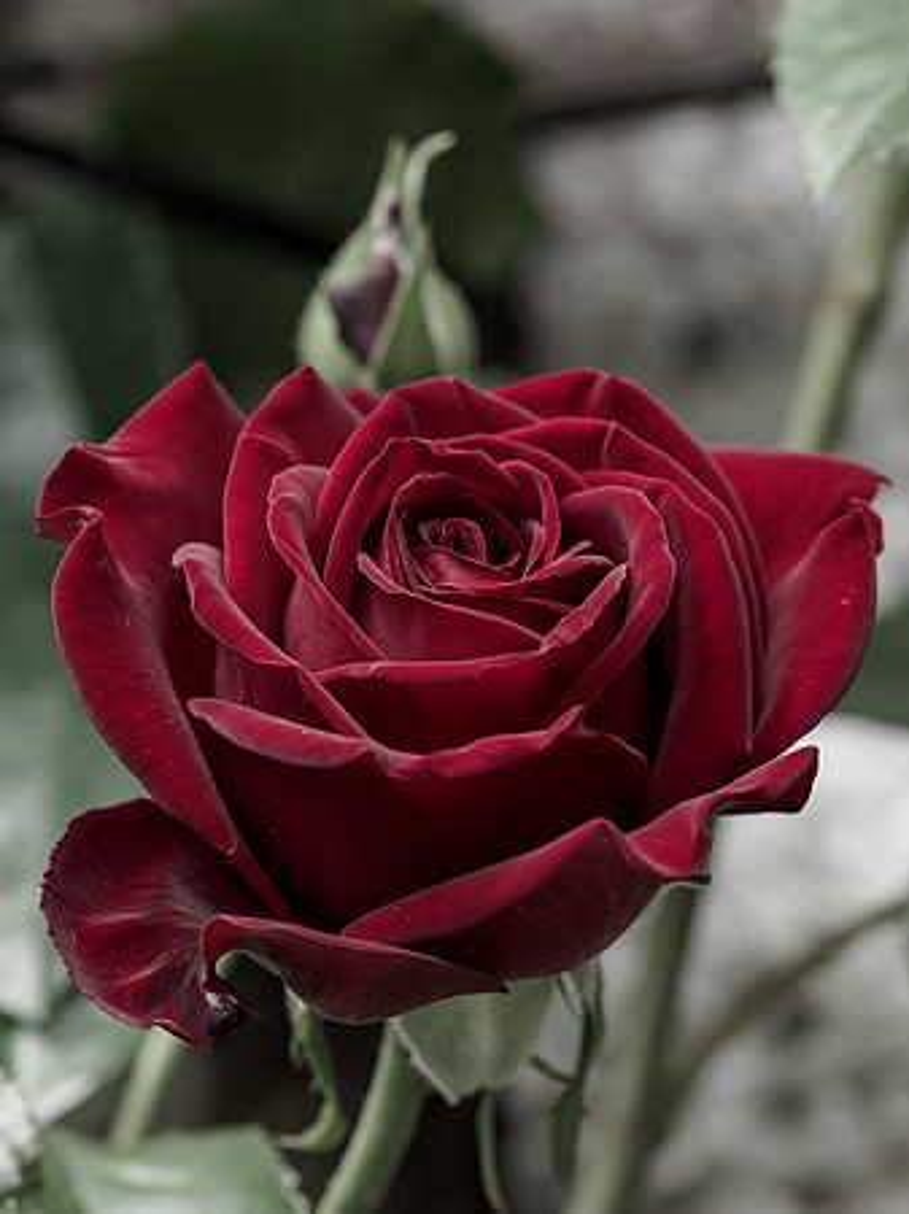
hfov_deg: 3.7
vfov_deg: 5.0
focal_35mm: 400
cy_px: 607
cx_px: 496
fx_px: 14018
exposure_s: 1/400
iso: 200
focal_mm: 150
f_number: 4
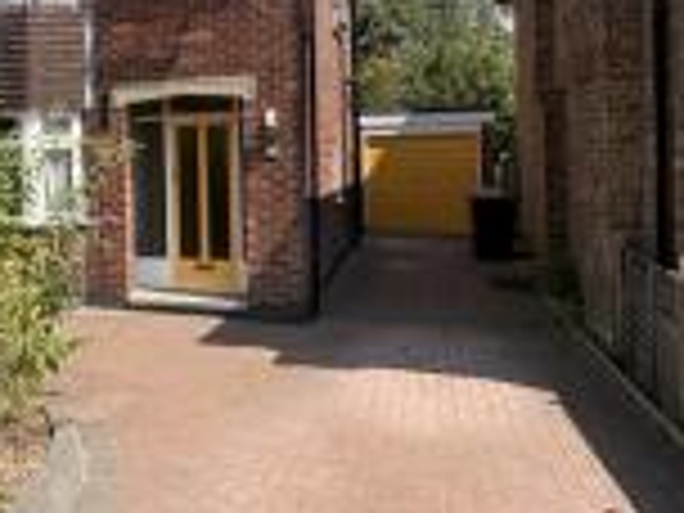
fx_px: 771
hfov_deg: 43.5
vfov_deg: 36.3
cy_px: 160
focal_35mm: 39
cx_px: 61
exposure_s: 1/1094
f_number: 2.2
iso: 50
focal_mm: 2.22
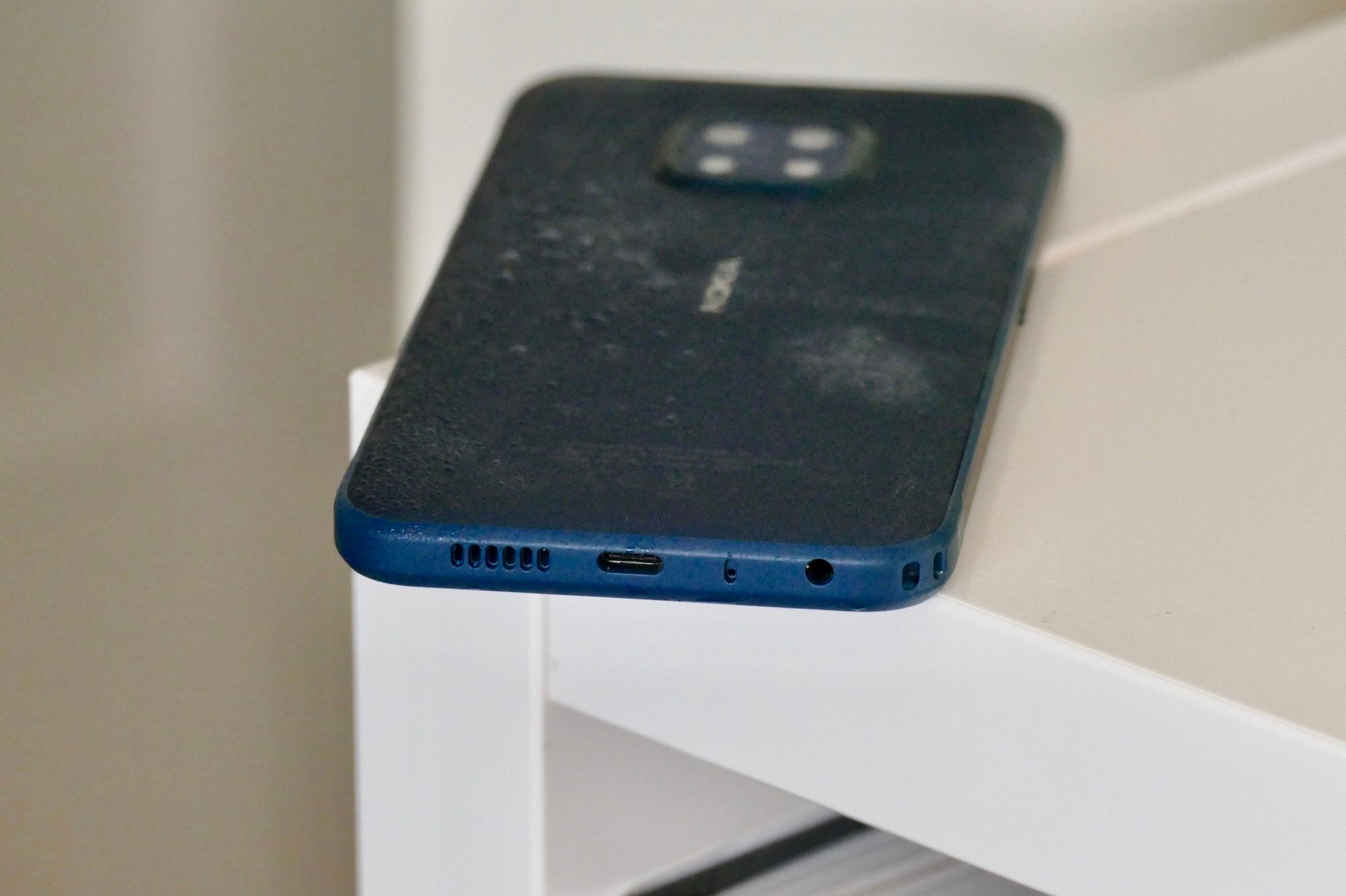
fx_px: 8972
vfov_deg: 5.7
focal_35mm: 240
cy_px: 448
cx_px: 673
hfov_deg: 8.6
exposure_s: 1/80
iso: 1600
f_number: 4.5
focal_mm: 87.58
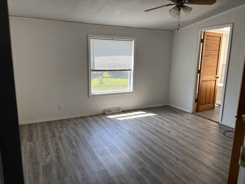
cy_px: 92
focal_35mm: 26
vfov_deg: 53.1
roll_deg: -1.6
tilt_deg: -11.2
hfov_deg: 67.3
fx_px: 184
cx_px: 122
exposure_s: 1/161
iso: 50
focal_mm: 5.96
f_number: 1.6
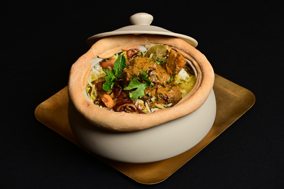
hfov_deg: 17.9
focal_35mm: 114
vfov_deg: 12.0
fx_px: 899
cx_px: 142
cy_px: 94
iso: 200
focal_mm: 76
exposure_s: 1/125
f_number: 8
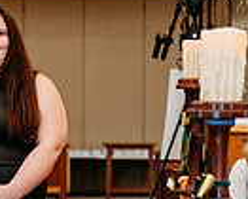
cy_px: 234
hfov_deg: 8.0
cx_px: -93
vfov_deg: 6.5
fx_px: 1741
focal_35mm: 237
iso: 2000
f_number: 2.8
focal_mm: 57
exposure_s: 1/200
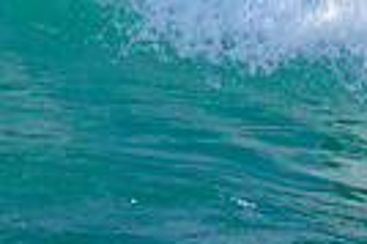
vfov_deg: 0.5
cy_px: -302
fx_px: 27053
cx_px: 614
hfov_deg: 0.8
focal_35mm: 2657
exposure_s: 1/2000
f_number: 5.6
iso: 320
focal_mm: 500
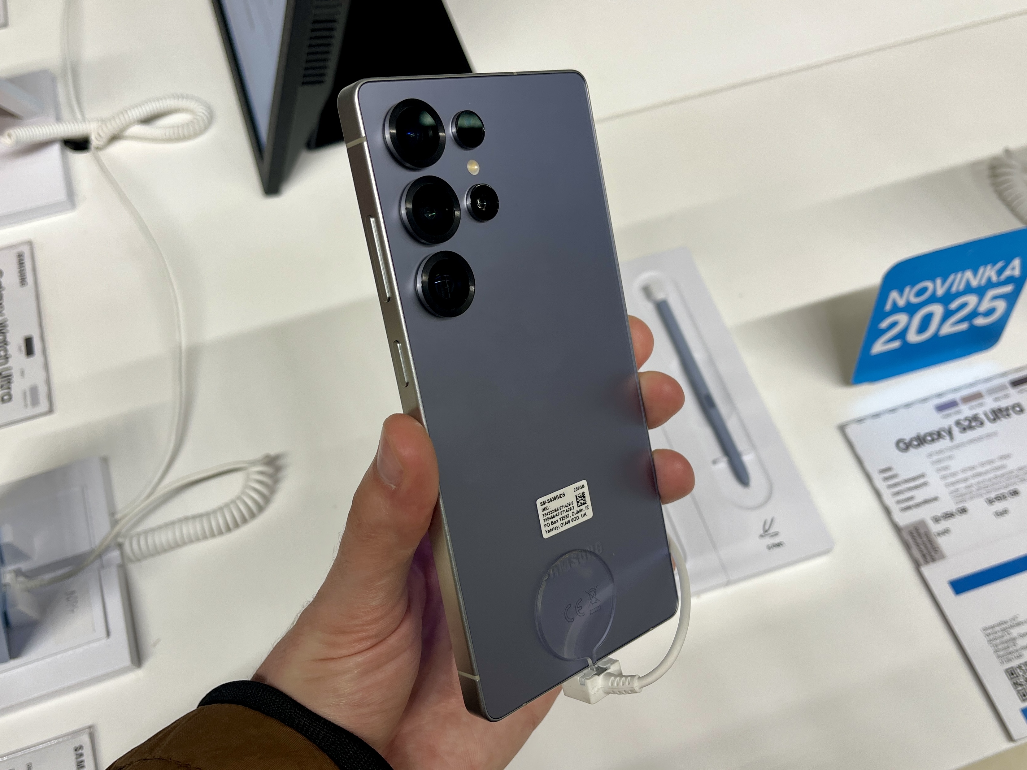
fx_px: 771
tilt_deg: -61.1
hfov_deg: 67.3
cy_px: 385
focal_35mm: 26
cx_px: 514
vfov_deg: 53.1
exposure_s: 1/116
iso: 32
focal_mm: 5.1
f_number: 1.6
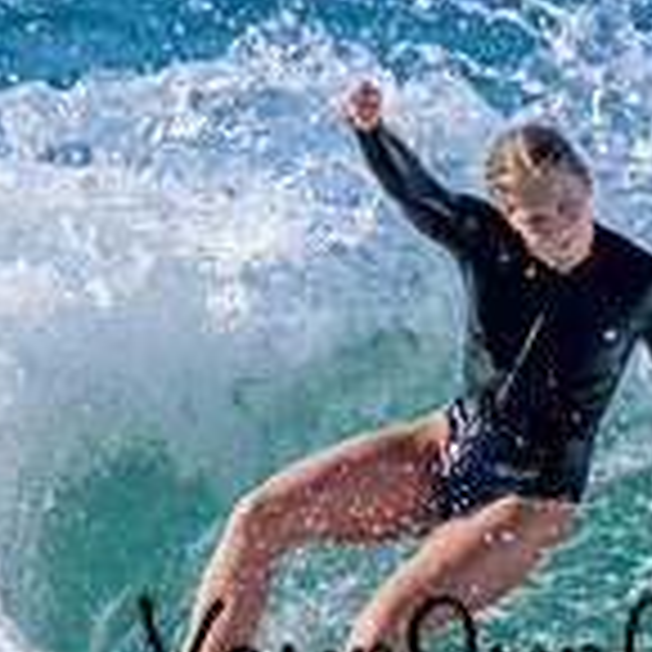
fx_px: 79144
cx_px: 776
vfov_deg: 0.5
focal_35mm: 3714
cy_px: 477
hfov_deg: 0.5
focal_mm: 800
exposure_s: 1/800
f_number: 11
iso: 360
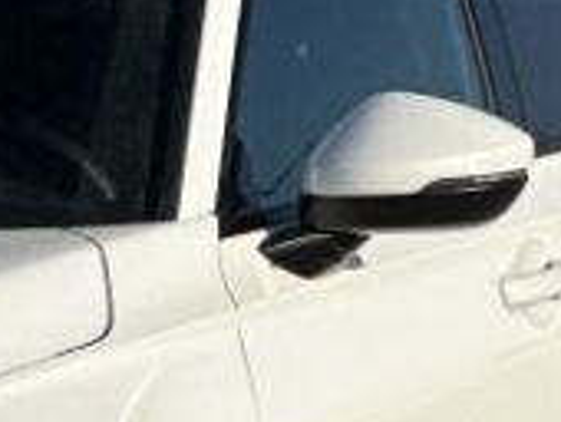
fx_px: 7514
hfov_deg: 4.2
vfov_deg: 3.2
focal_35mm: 463
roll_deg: +0.2
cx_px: -360
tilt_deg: -5.1
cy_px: 567
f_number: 2.8
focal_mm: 9
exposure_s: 1/1727
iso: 32
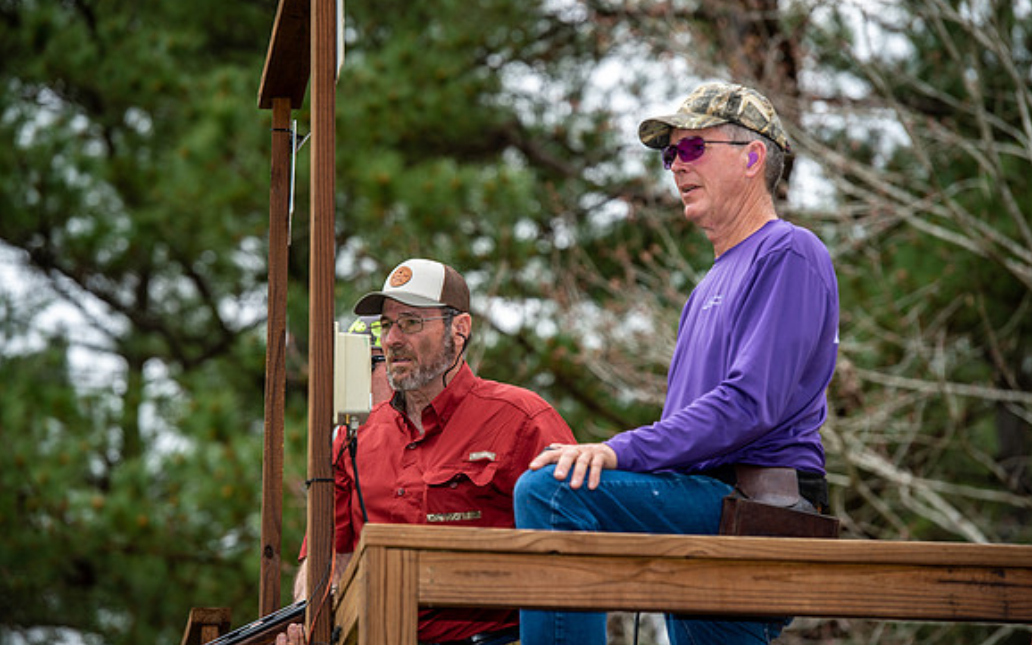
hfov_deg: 11.7
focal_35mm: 179
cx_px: 516
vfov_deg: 7.3
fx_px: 5033
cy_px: 338
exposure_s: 1/250
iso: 125
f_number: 5
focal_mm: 175
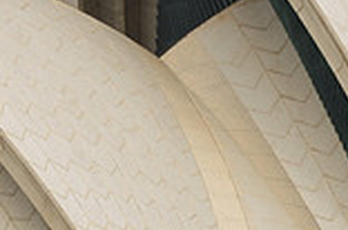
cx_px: 326
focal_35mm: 447
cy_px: 141
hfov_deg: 4.6
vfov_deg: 3.1
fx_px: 4308
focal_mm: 80
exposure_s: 1/320
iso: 100
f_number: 9
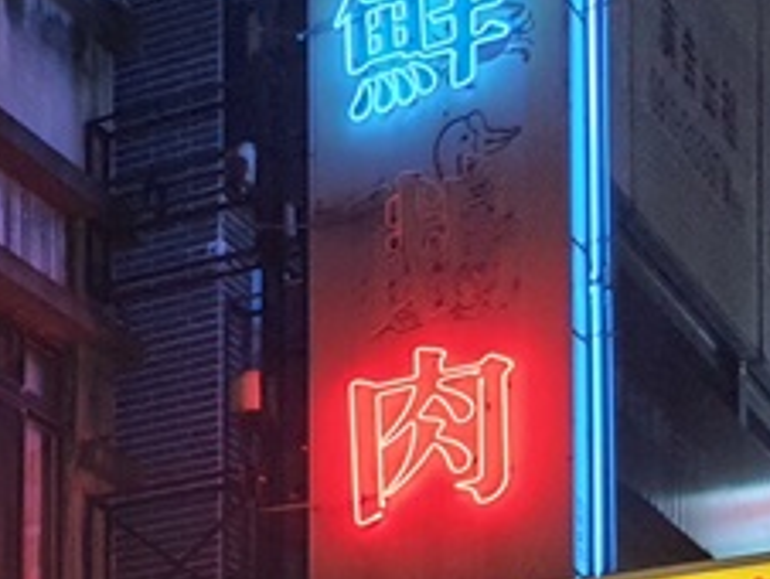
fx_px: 2561
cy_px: 1185
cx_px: -760
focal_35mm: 115
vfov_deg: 11.5
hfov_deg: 14.3
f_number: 1.7
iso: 100
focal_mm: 4.32
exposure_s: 1/60
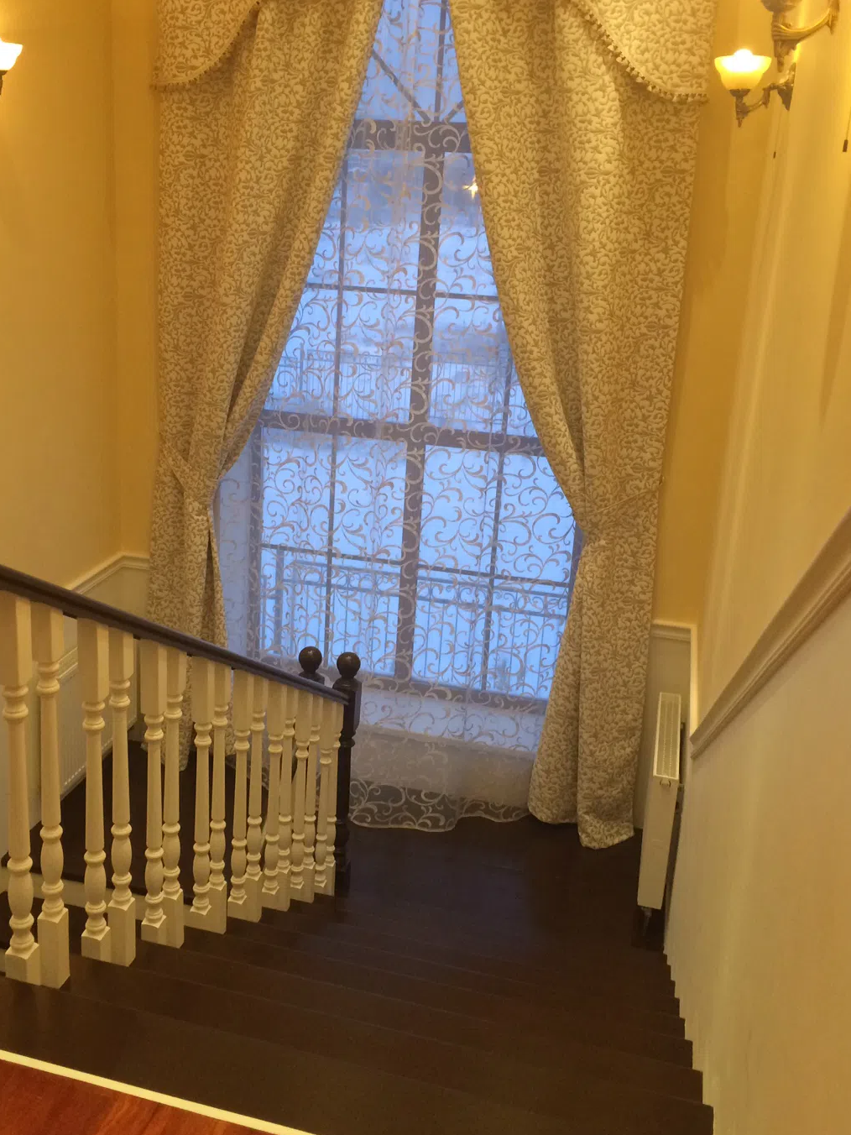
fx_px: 1147
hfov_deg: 40.6
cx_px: 351
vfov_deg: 52.6
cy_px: 523
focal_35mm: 35
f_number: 2.2
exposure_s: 1/33
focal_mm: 4.15
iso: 200
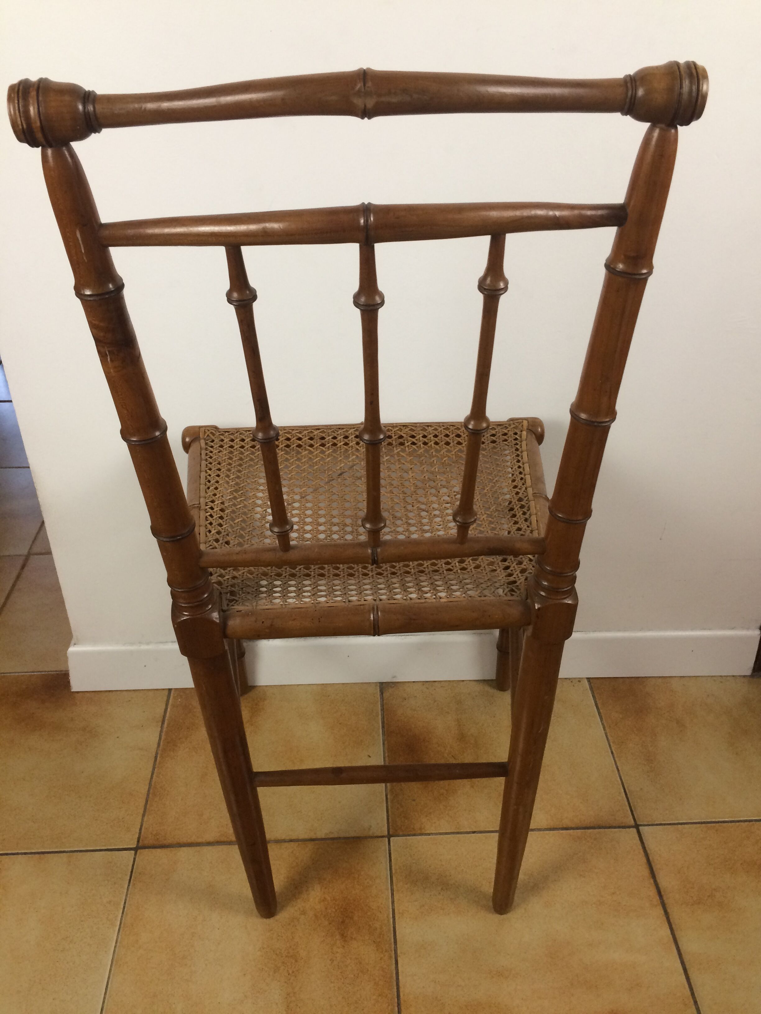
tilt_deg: -36.6
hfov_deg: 48.2
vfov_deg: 61.7
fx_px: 850
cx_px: 380
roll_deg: +4.1
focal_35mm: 29
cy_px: 507
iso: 80
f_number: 2.2
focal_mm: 4.15
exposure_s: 1/33
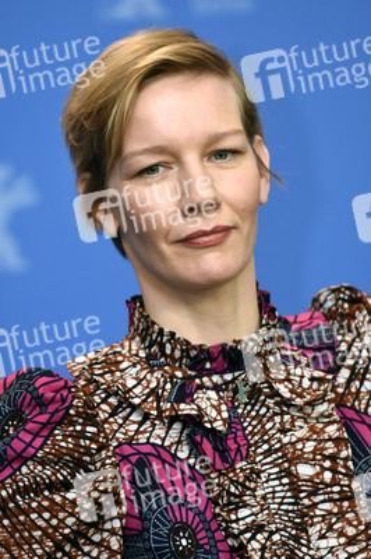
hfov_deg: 4.6
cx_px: 186
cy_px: 280
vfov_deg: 6.9
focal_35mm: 300
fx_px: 4645
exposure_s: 1/400
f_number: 3.2
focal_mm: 200
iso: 640
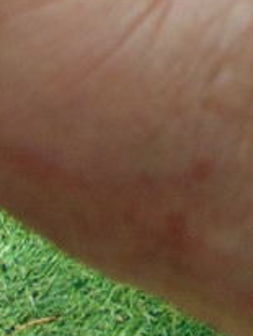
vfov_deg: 13.1
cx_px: 433
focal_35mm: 124
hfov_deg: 11.3
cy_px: -388
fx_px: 1206
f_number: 3
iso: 80
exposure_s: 1/200
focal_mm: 4.5
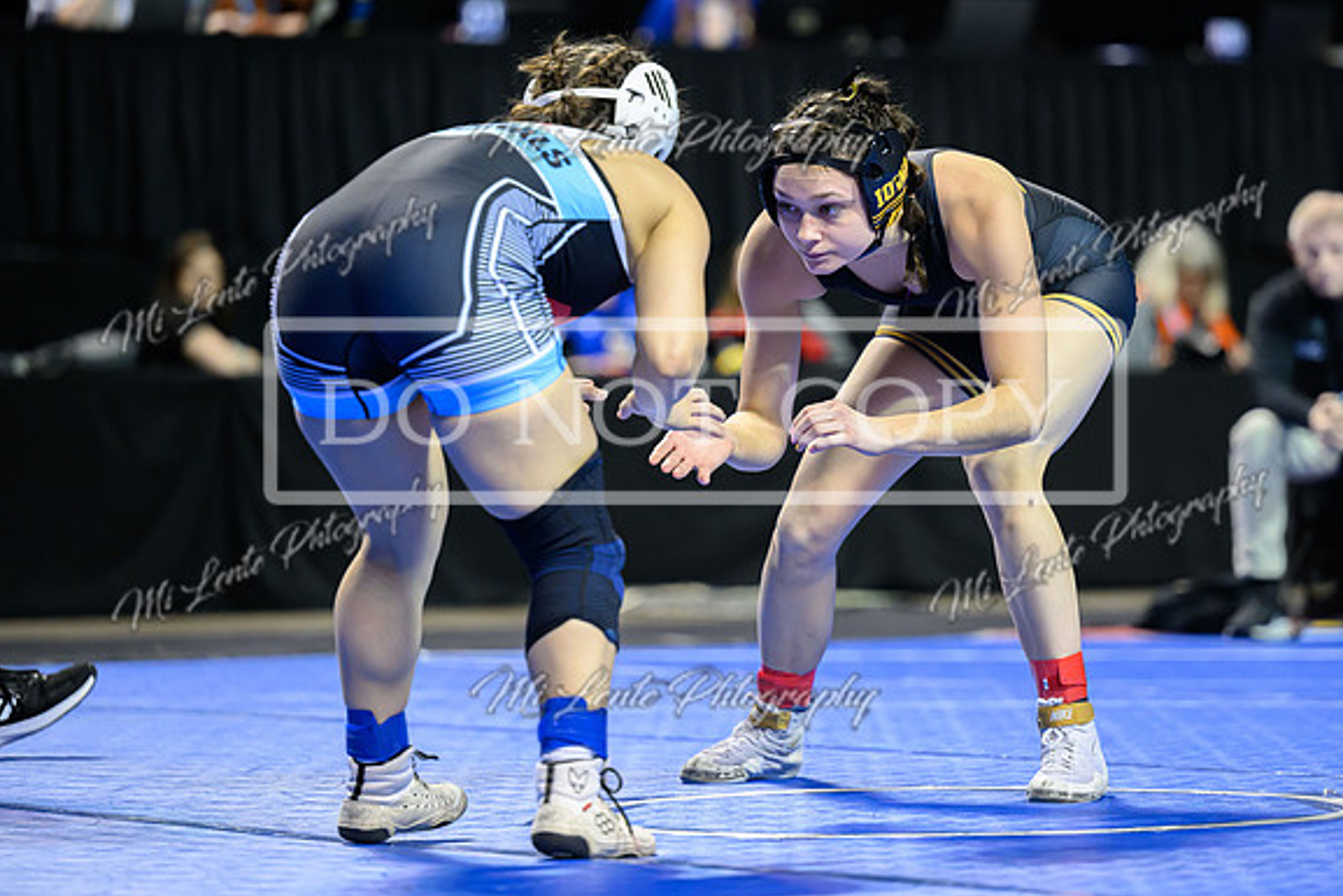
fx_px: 6903
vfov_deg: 7.4
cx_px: 769
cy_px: 390
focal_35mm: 185
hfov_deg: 11.1
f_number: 2.8
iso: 2500
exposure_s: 1/800
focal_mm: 160
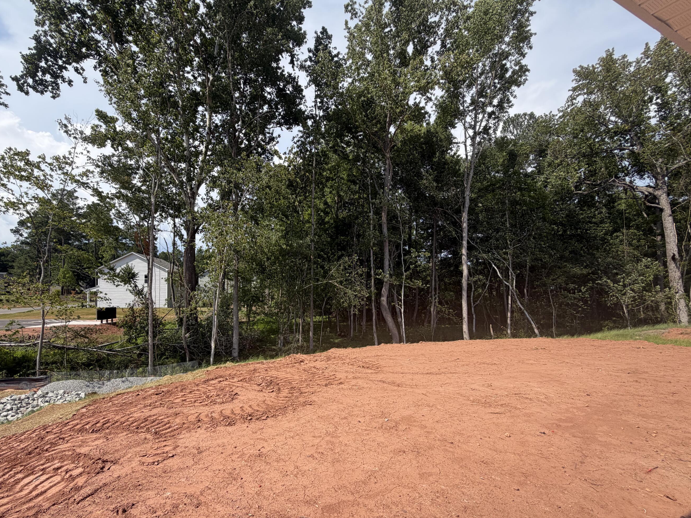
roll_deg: +1.6
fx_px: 319
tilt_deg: +0.8
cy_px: 291
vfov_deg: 77.8
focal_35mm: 16
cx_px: 321
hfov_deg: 94.3
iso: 25
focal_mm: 2.22
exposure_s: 1/853
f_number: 2.2
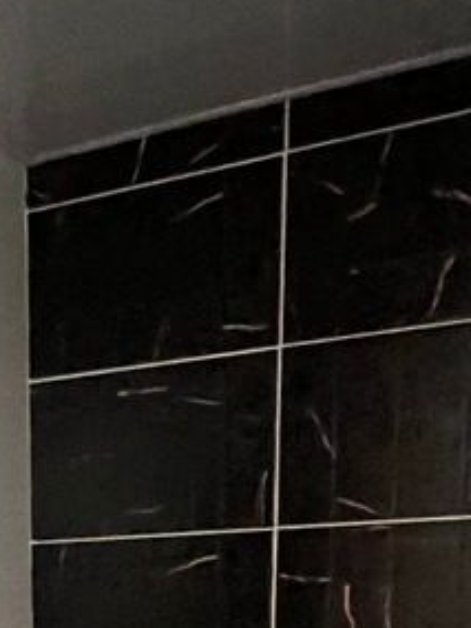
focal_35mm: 55
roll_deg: +3.0
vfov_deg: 28.6
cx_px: -20
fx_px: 998
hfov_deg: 25.1
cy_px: 816
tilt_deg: -11.3
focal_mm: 1.57
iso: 1600
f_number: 1.8
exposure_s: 1/30
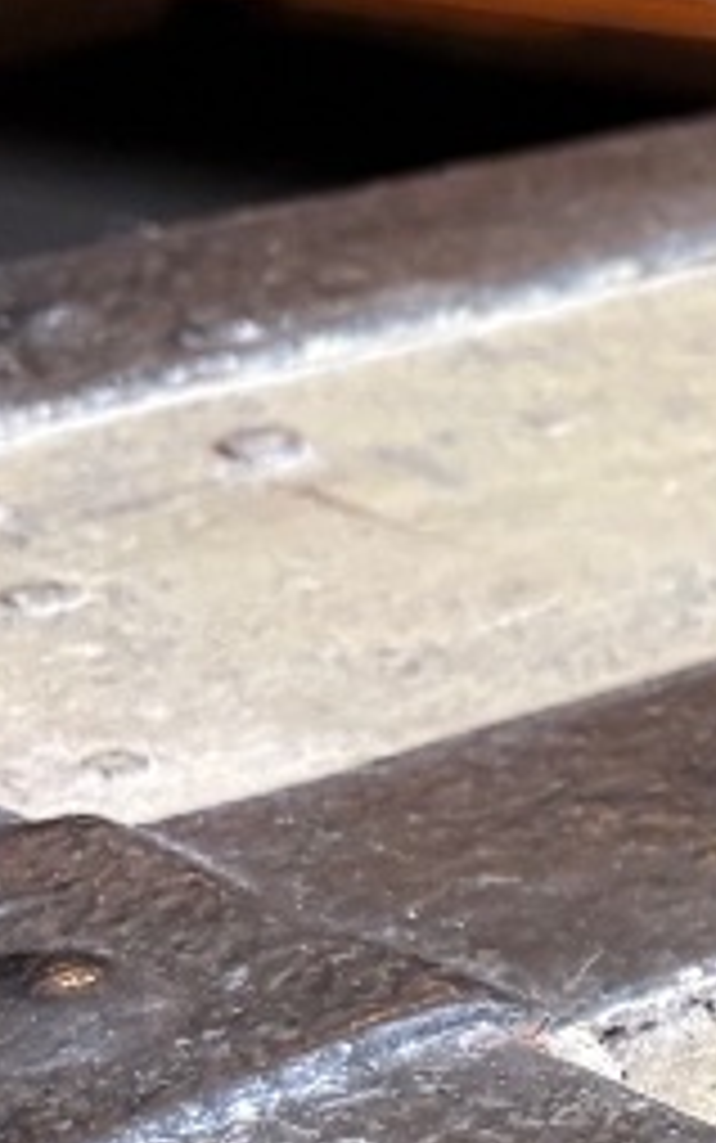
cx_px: 1968
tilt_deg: -26.0
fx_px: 4054
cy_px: 1102
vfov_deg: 15.8
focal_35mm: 130
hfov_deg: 8.7
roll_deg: -3.4
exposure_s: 1/50
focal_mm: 5.96
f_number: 1.6
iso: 125
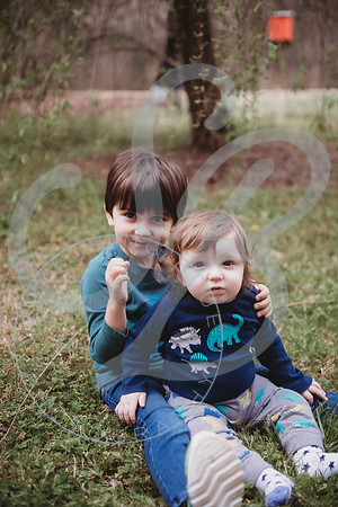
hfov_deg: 24.6
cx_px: 169
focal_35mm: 55
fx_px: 775
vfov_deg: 36.2
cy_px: 254
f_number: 2.8
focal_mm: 55
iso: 100
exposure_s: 1/320
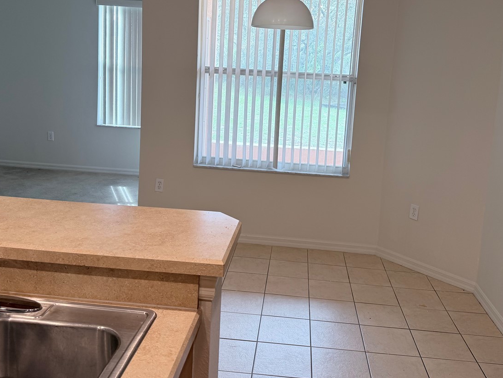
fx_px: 509
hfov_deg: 52.6
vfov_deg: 40.2
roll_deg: -4.0
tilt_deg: -7.0
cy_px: 126
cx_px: 265
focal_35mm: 35
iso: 80
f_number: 1.78
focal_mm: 6.76
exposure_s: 1/146
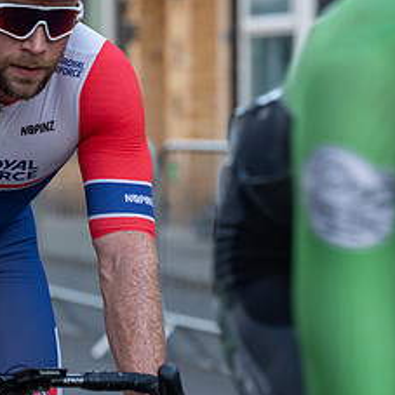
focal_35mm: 226
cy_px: 138
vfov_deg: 7.7
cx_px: 26
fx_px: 2918
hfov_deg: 7.7
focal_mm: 104
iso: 1000
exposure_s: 1/640
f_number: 4
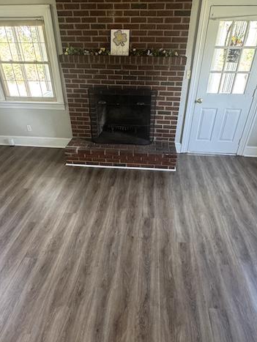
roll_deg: +1.7
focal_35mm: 23
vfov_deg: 73.9
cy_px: 172
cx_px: 127
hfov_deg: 58.9
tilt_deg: -33.2
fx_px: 227
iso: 400
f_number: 2.2
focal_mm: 2.22
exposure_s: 1/60
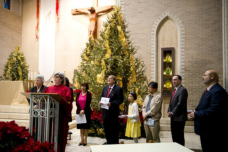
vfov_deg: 37.8
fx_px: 222
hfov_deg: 54.5
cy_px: 76
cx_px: 114
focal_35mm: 35
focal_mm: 35
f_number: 2.8
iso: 1600
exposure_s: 1/80
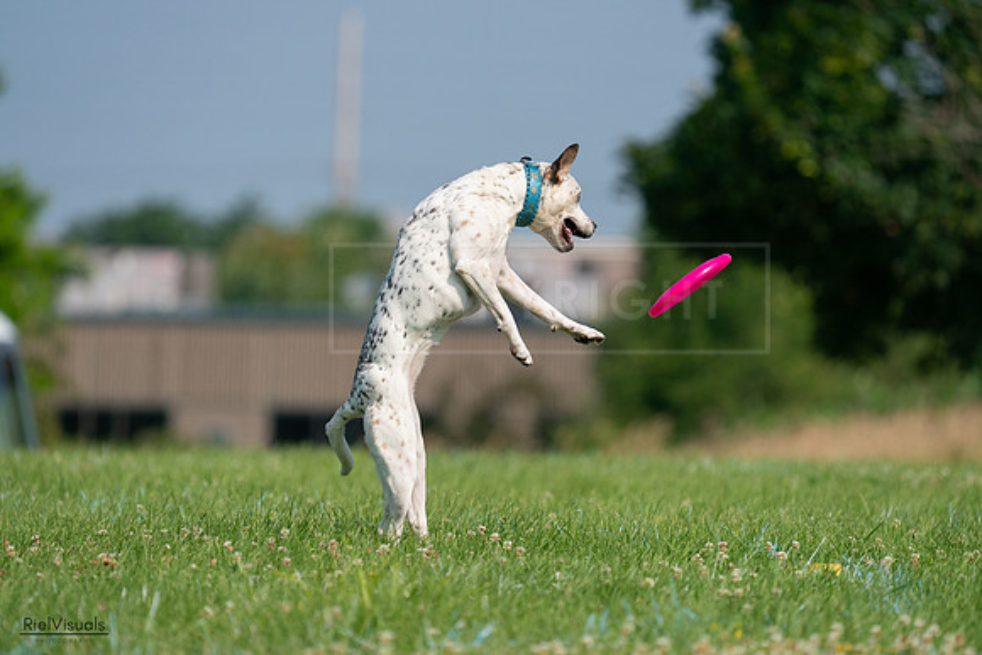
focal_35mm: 419
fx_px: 11432
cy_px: 328
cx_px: 491
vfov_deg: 3.3
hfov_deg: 4.9
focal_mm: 419
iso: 640
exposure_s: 1/4000
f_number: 6.3
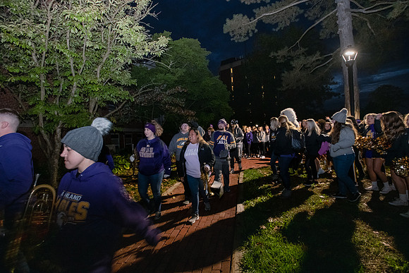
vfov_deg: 70.5
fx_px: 193
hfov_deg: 93.3
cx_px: 204
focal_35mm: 17
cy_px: 136
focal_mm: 17
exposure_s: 1/40
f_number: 5
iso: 5000
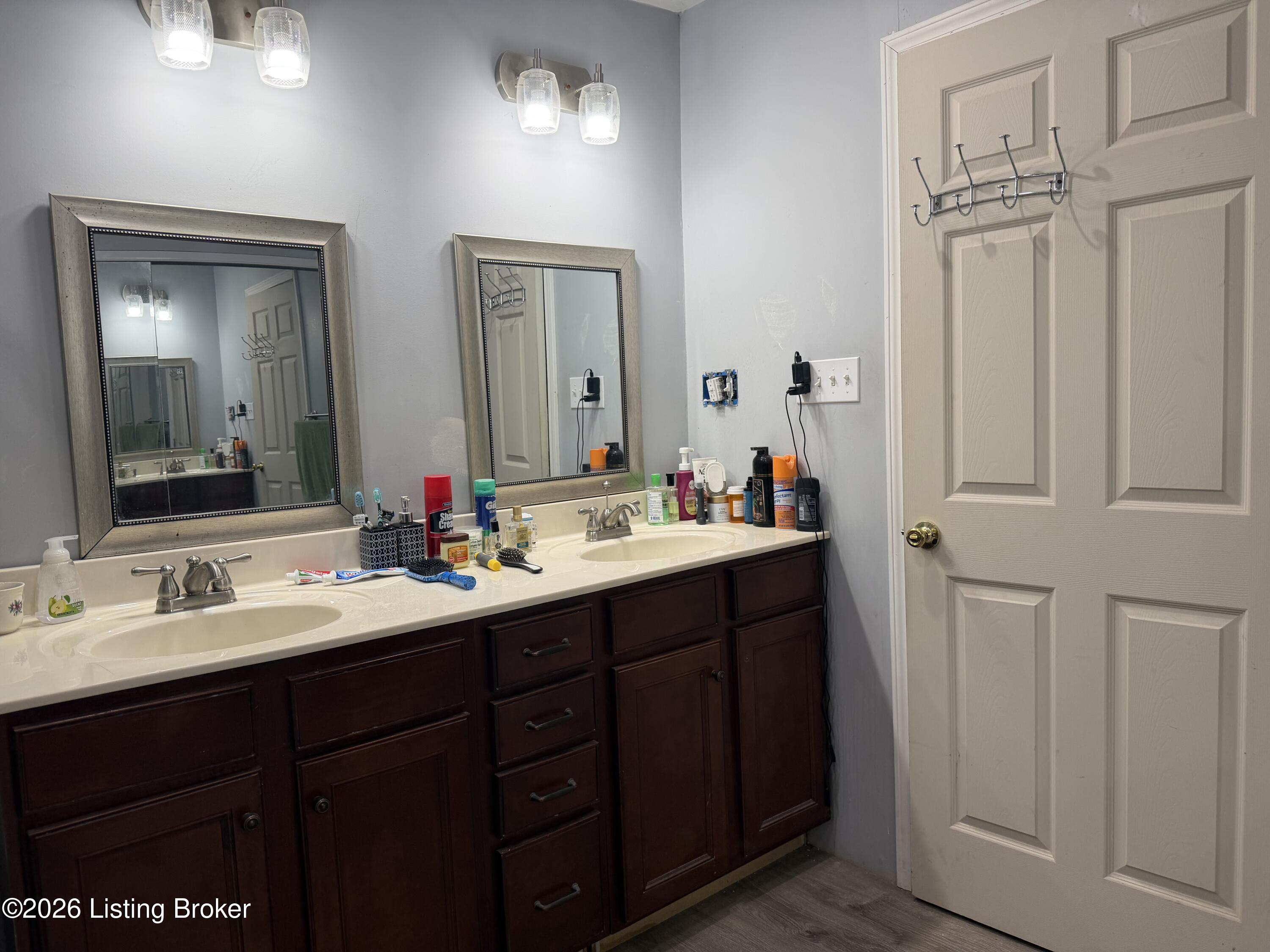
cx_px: 635
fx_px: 881
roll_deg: +2.4
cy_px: 476
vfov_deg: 56.8
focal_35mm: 24
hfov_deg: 71.6
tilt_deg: -4.8
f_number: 1.78
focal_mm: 6.76
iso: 125
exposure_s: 1/120
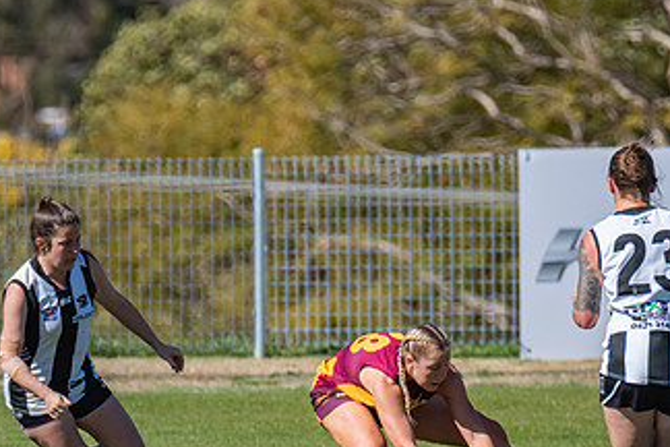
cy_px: 396
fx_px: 31190
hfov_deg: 1.2
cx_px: 250
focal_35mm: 1676
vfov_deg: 0.8
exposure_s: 1/3200
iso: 800
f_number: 8
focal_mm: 600
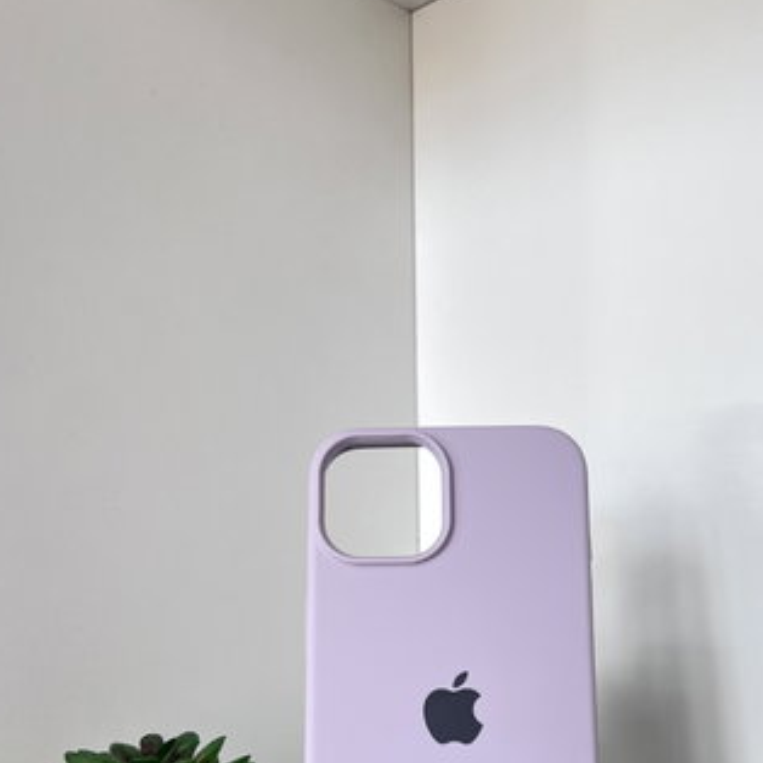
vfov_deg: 41.3
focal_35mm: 39
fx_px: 973
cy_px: 594
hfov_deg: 42.7
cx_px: 452
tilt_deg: -4.0
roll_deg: +2.8
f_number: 1.5
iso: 125
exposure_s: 1/110
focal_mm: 5.7
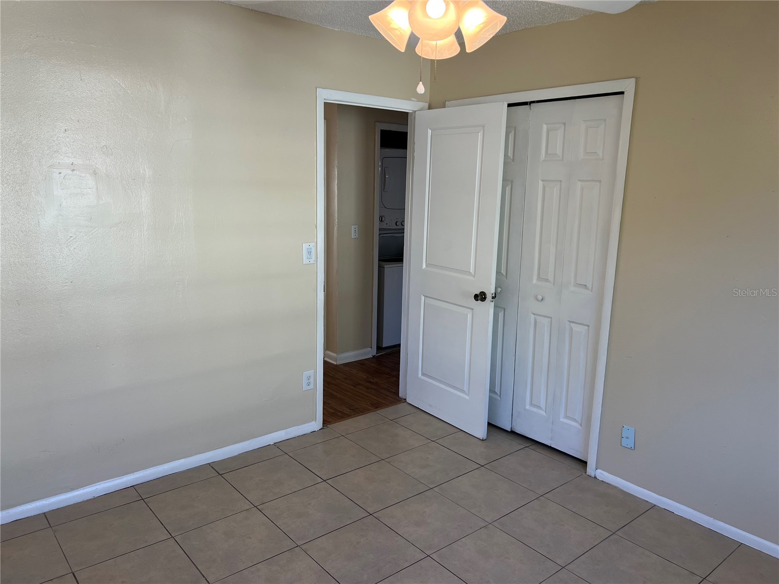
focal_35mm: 26
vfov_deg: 53.1
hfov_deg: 67.3
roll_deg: -1.3
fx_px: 585
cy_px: 292
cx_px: 390
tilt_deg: -11.0
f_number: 1.5
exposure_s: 1/217
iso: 40
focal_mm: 5.7
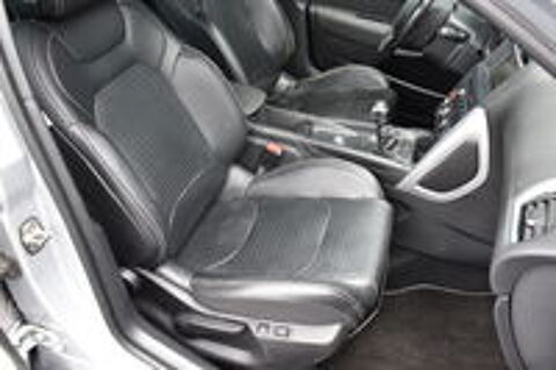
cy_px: 185
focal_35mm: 30
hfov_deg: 62.0
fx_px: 463
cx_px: 278
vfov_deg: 43.5
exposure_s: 1/80
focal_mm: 20
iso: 400
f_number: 4.5
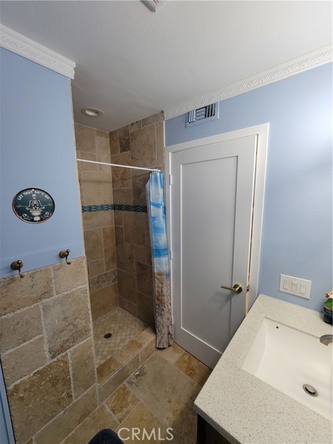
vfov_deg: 106.2
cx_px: 166
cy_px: 222
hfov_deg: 89.9
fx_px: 167
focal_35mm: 13
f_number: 2.2
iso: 160
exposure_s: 1/60
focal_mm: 2.2
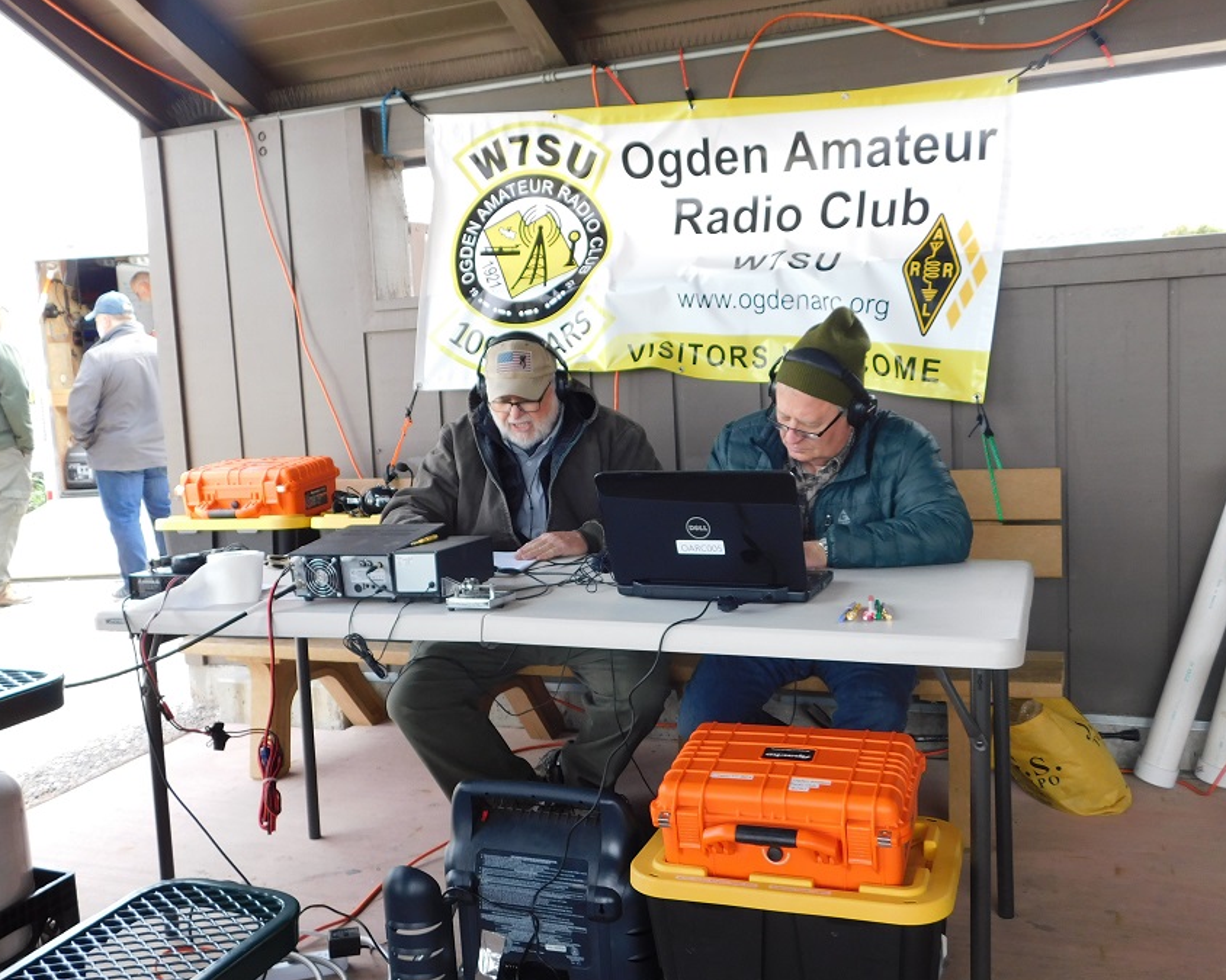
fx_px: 1161
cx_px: 577
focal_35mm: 32
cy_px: 494
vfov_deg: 45.8
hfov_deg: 55.6
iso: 125
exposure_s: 1/125
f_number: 3.2
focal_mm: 5.3
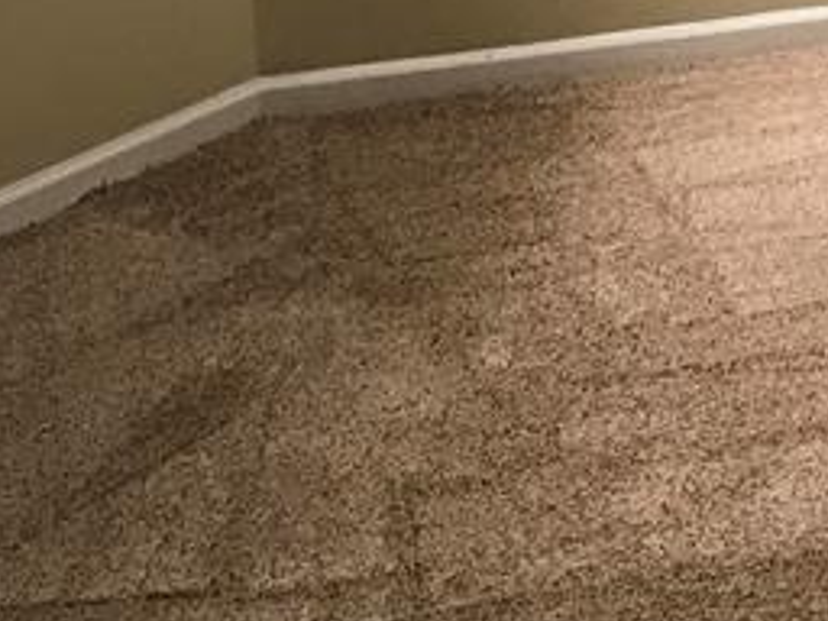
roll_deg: +0.5
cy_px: -385
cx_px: 999
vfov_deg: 12.4
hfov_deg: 16.8
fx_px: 2679
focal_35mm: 112
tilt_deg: -8.5
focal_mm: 3.99
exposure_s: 1/20
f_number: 1.8
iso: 40
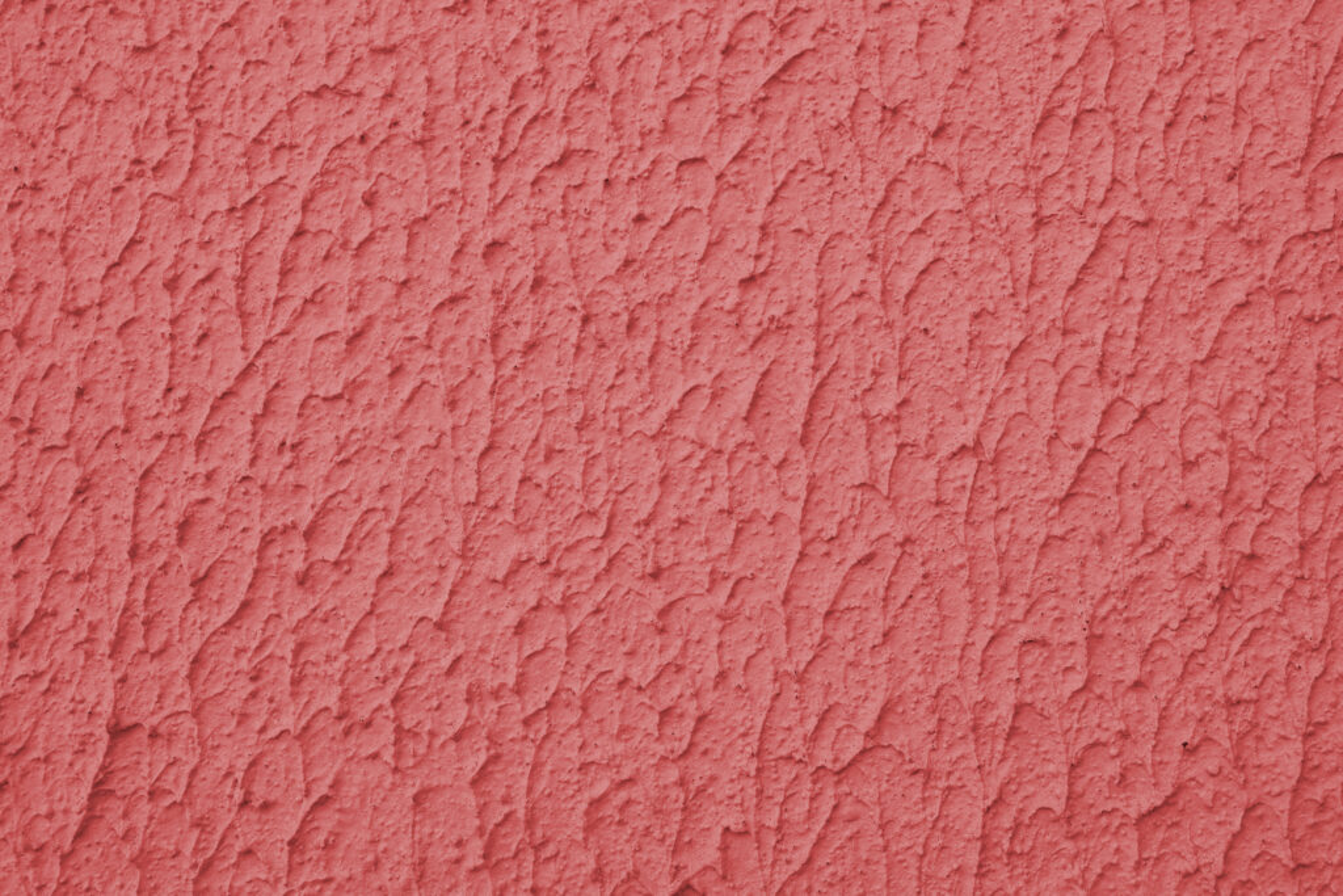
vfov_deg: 27.0
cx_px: 672
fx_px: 1865
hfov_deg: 39.6
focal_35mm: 50
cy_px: 448
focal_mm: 50
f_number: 5.6
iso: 200
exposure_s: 1/125
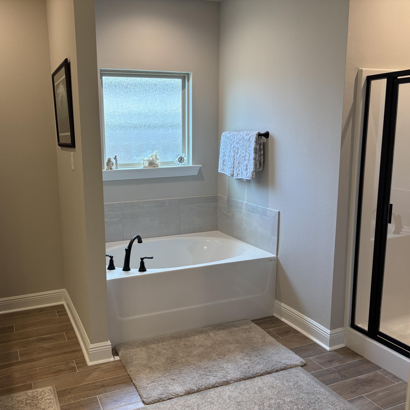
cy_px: 206
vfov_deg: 52.5
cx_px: 159
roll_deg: +0.7
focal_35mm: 31
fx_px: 415
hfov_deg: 52.1
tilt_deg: -10.7
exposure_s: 1/120
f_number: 1.6
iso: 100
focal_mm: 5.96
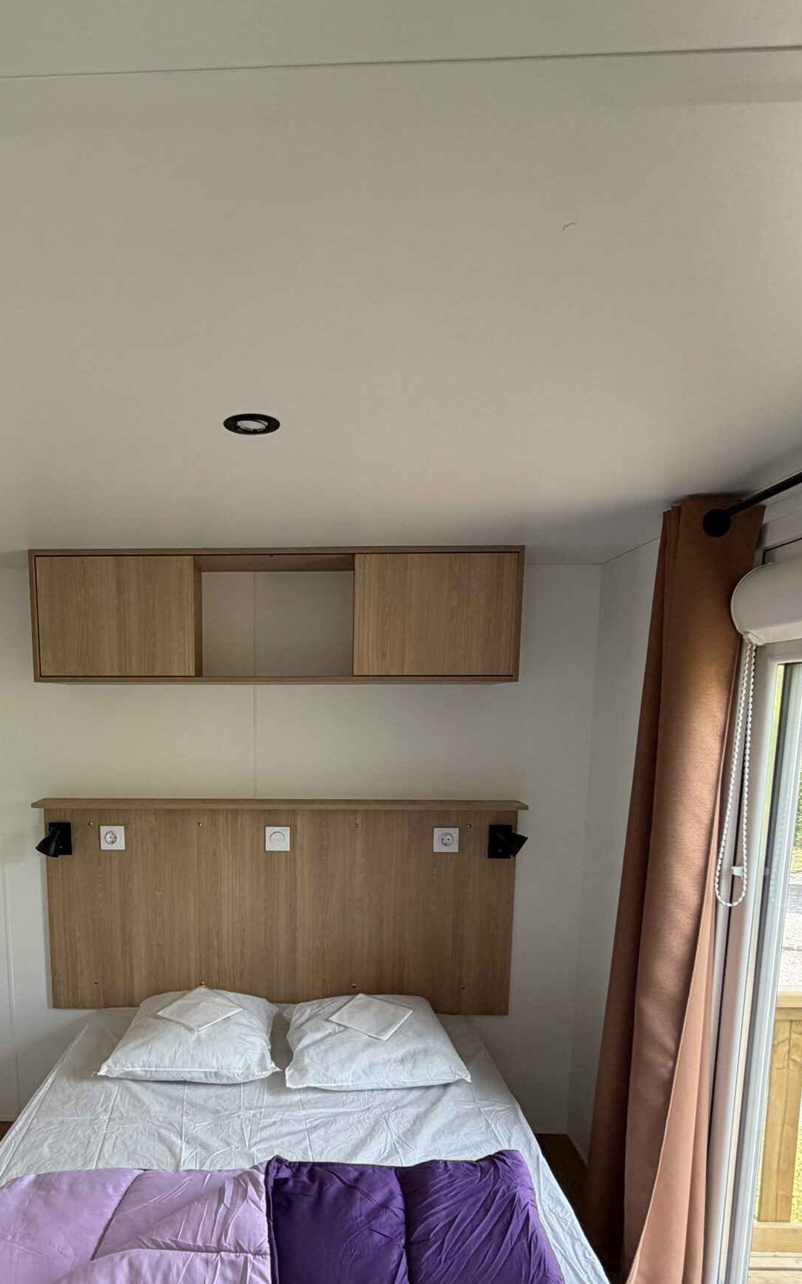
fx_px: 770
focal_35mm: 22
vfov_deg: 77.8
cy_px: 824
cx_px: 277
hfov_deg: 54.1
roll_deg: +0.3
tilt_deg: -8.1
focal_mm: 2.22
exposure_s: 1/121
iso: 125
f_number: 2.2
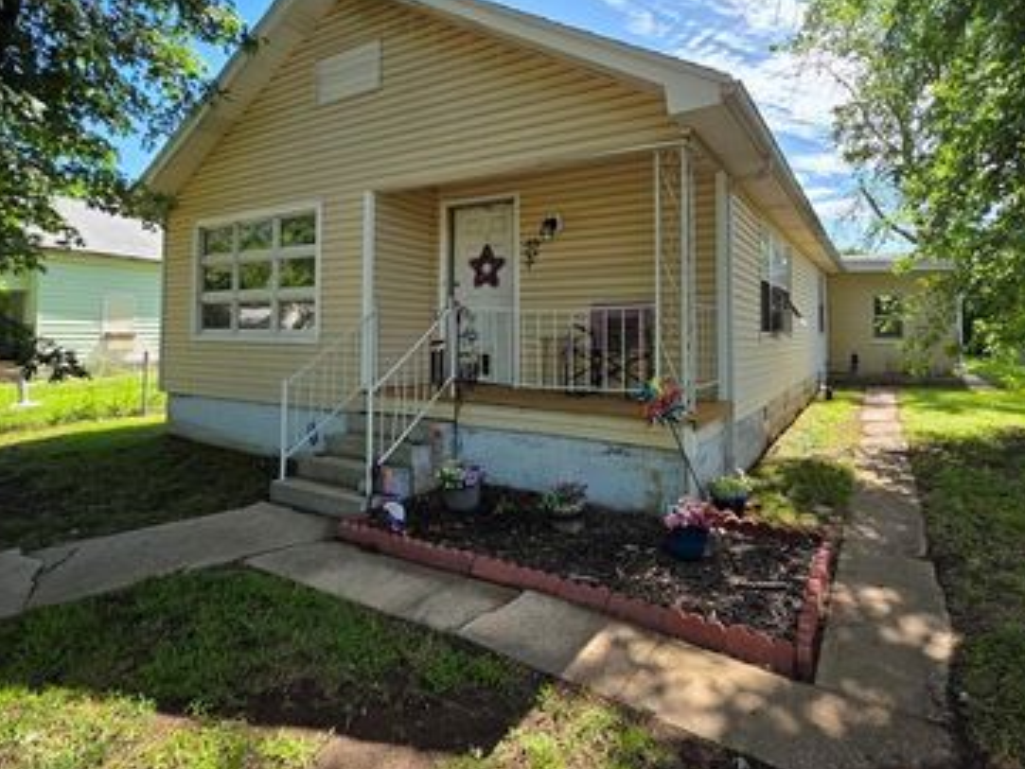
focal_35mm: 18
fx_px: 533
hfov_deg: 87.6
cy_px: 319
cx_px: 548
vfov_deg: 71.1
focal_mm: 2.2
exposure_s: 1/895
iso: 40
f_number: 1.9
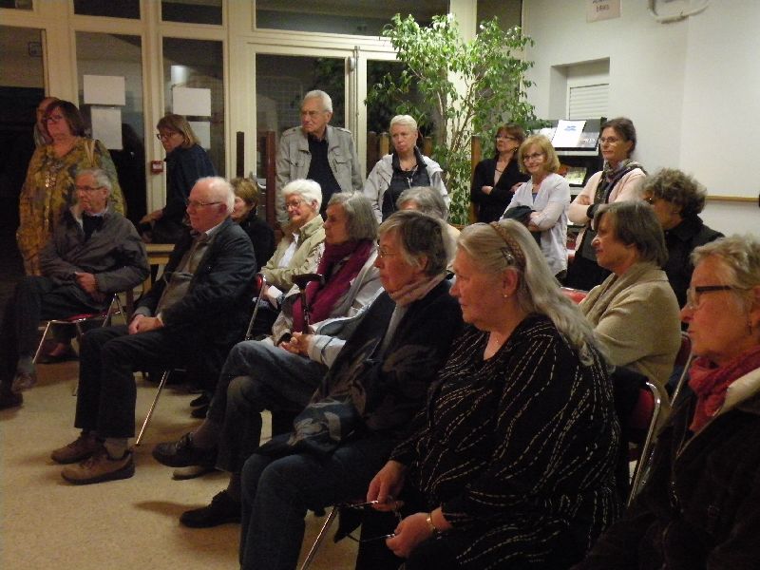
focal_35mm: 42
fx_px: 922
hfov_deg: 44.8
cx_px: 380
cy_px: 285
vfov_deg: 34.3
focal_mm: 7.4
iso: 800
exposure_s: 1/60
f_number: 3.2
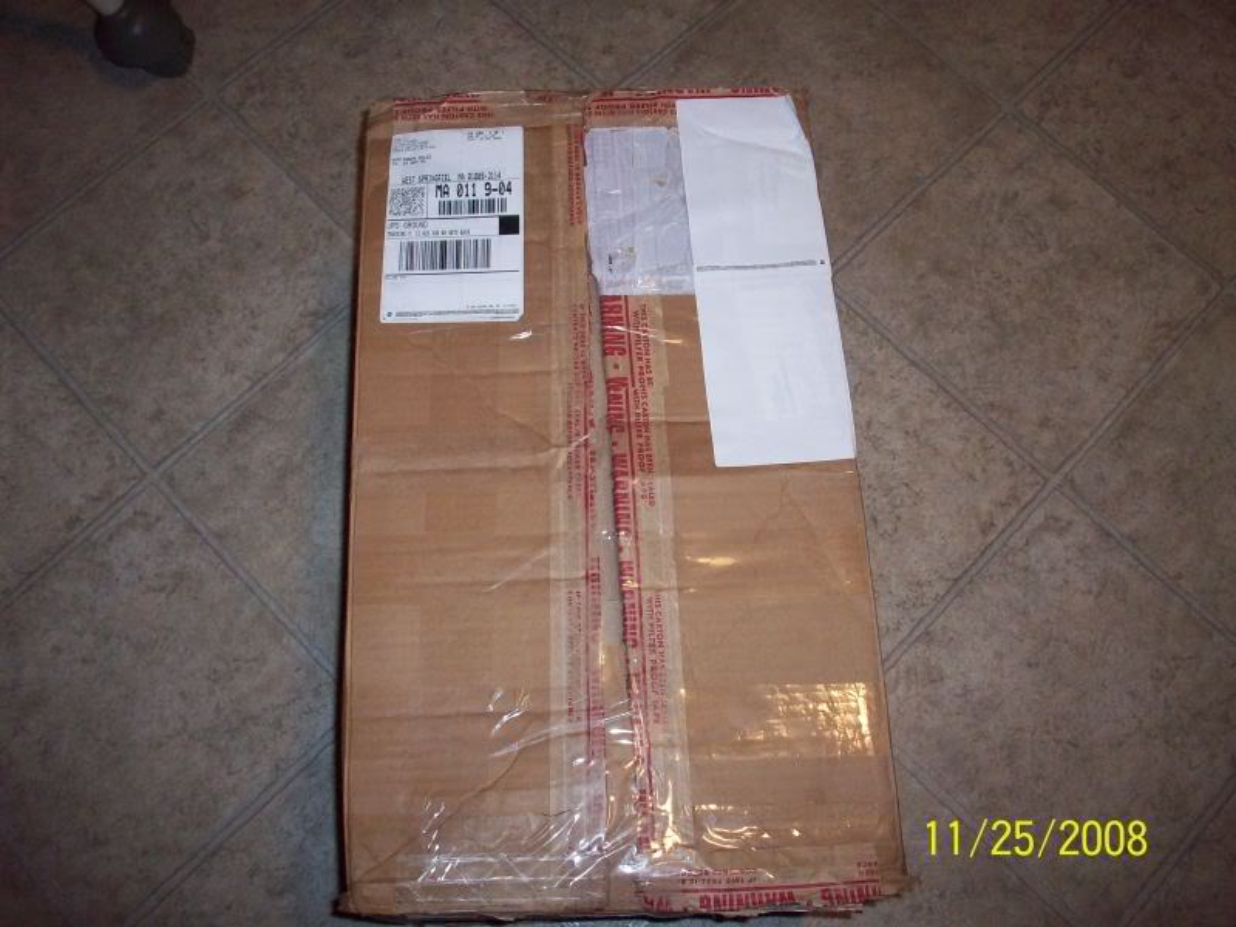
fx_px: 1321
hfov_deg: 50.1
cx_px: 618
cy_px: 464
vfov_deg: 38.7
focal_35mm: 37
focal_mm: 6.2
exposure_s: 1/64
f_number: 2.8
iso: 160
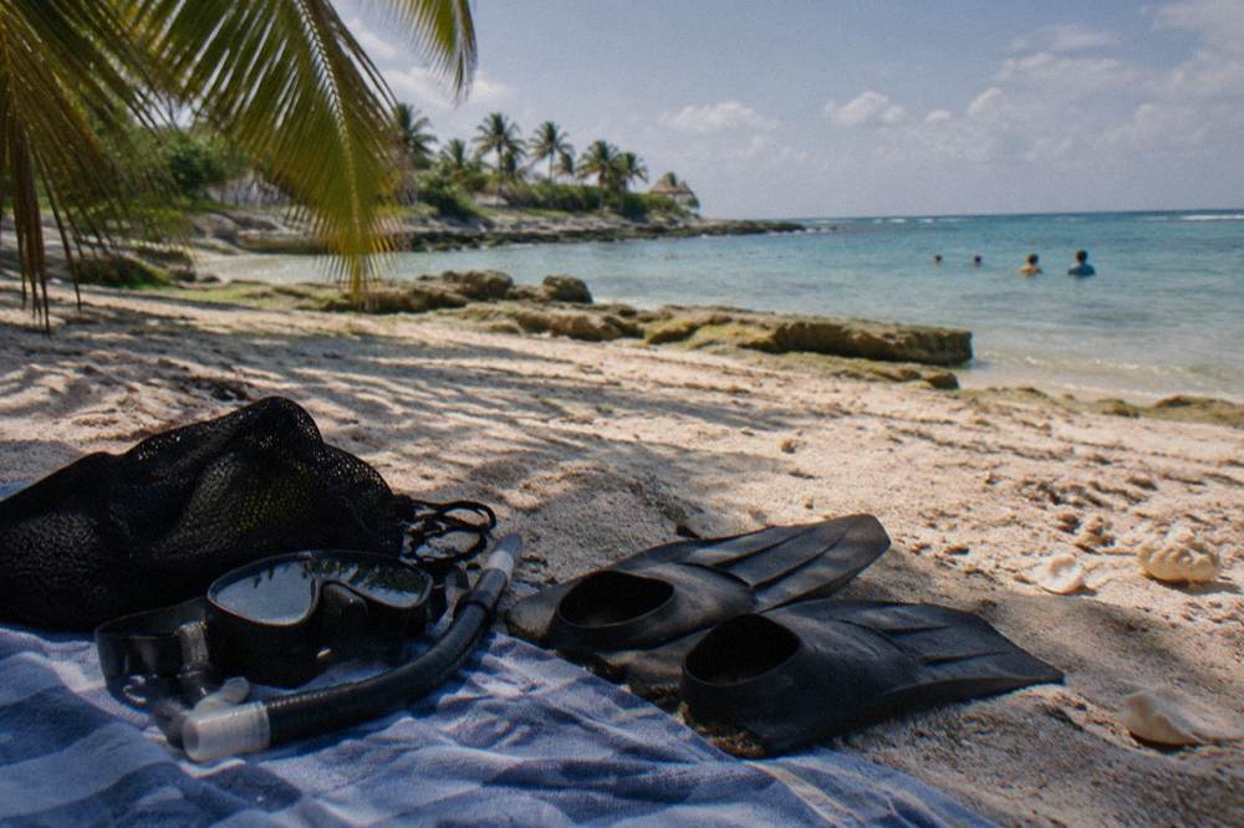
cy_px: 414
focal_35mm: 48
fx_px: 1658
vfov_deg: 28.1
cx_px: 622
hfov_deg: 41.1
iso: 200
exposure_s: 1/400
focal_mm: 48
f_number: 5
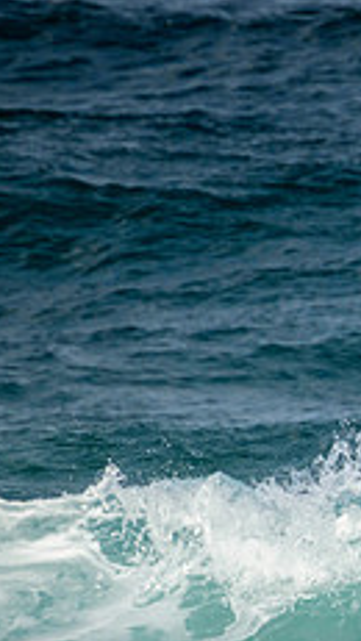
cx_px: 769
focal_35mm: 2108
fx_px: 35860
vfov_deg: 1.0
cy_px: 534
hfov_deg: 0.6
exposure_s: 1/1600
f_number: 11
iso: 720
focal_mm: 800
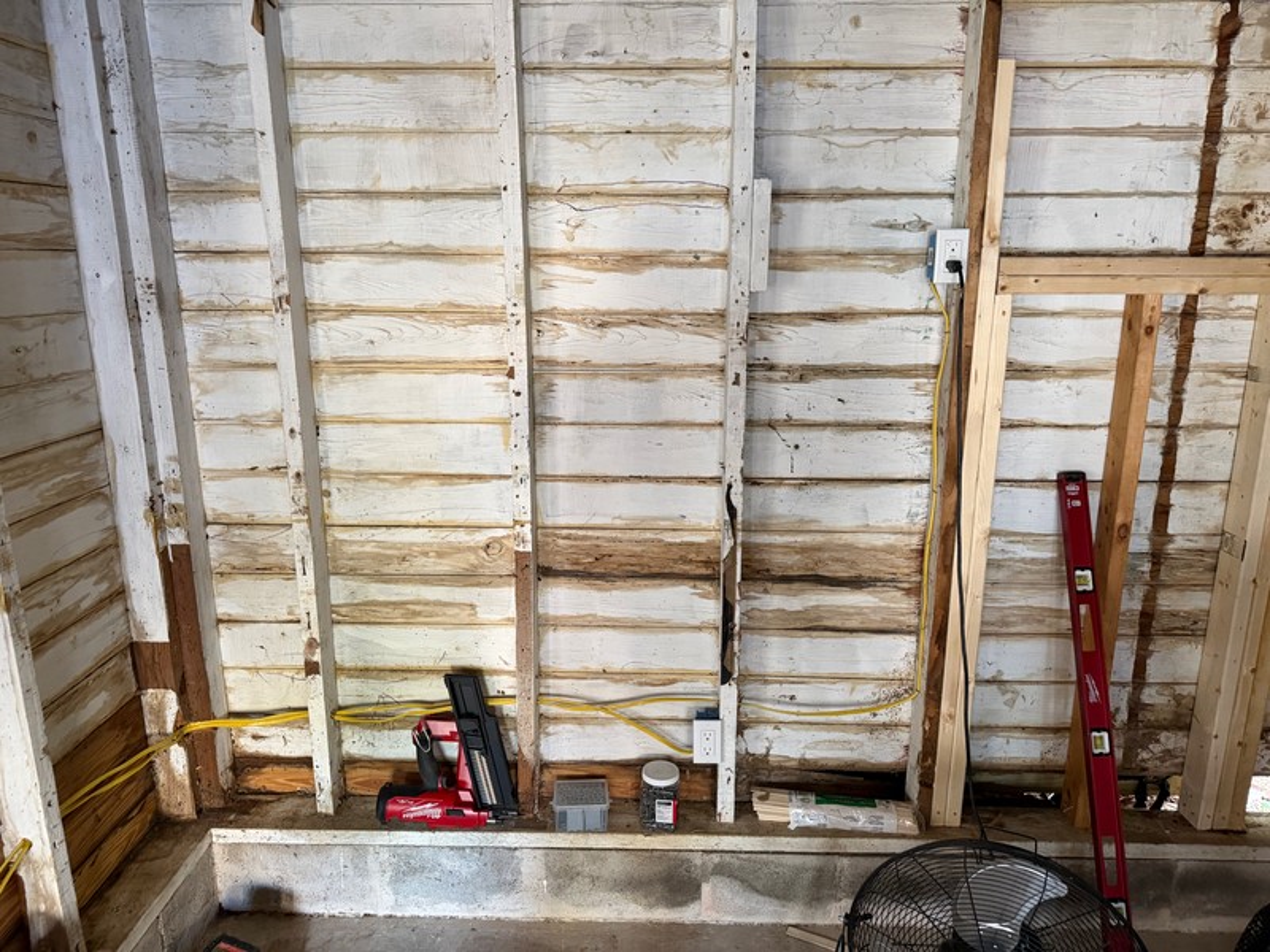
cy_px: 476
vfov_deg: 56.8
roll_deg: +0.1
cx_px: 635
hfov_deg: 71.6
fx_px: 881
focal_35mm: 24
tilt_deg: -11.7
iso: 400
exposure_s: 1/60
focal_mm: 6.76
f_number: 1.78
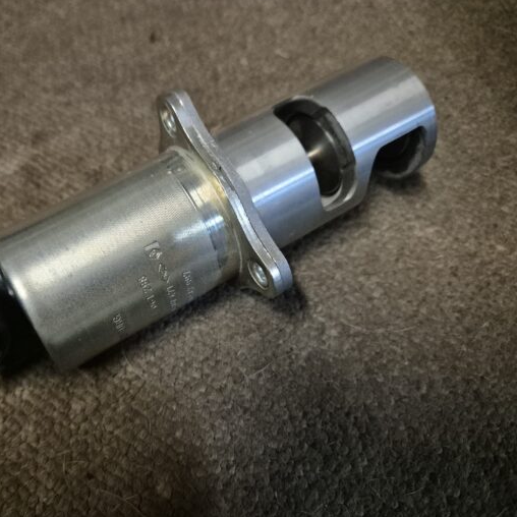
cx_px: 189
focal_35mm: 28
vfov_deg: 57.3
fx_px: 473
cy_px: 258
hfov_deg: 56.5
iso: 2500
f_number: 1.8
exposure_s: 1/100
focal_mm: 5.4
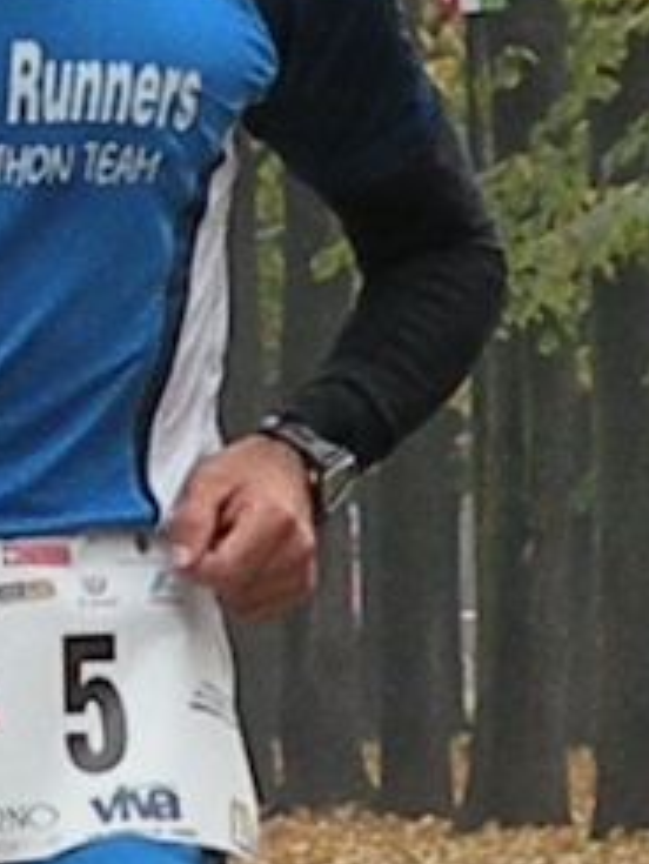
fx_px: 17758
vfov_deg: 2.8
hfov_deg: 2.1
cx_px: 88
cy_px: 568
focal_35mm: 711
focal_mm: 30.1
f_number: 4.5
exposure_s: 1/538
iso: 640
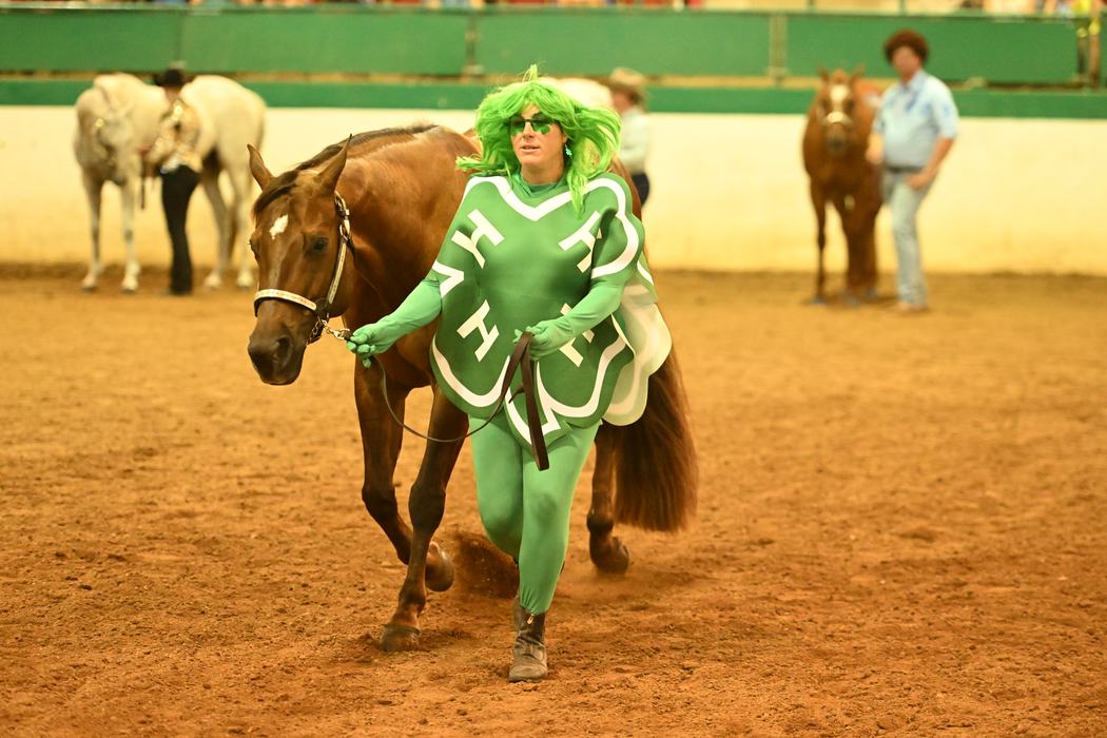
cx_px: 554
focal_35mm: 135
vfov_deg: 10.2
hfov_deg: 15.2
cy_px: 369
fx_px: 4151
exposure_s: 1/500
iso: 10000
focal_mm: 135
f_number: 2.8
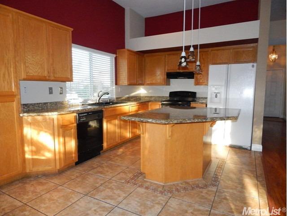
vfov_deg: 61.1
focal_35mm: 22
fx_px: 182
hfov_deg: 76.4
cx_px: 144
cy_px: 108
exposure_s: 1/200
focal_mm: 4
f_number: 3
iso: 800
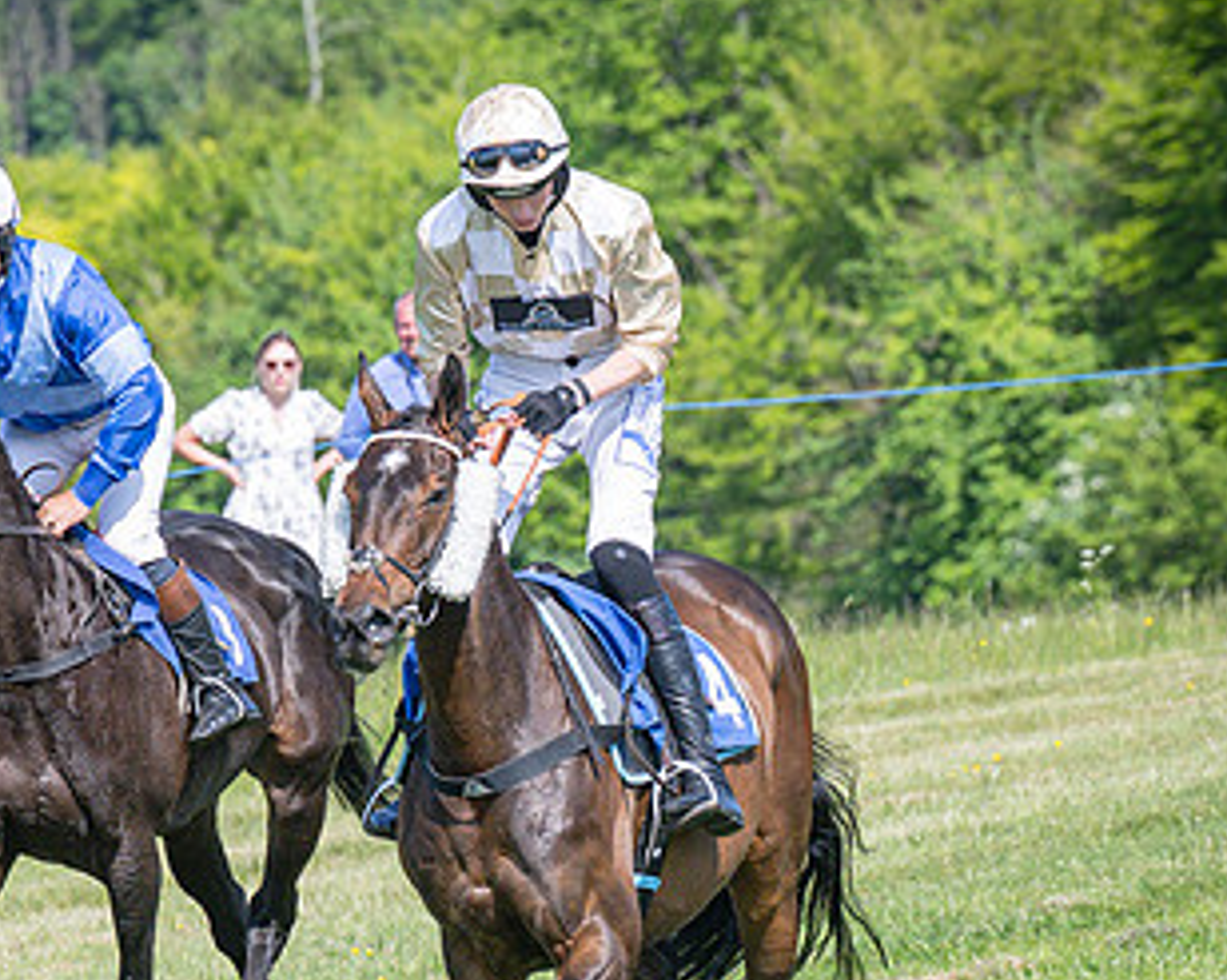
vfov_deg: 3.2
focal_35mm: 483
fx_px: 17529
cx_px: 290
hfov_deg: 4.0
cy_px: 752
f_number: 4
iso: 400
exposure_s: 1/3200
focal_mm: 125
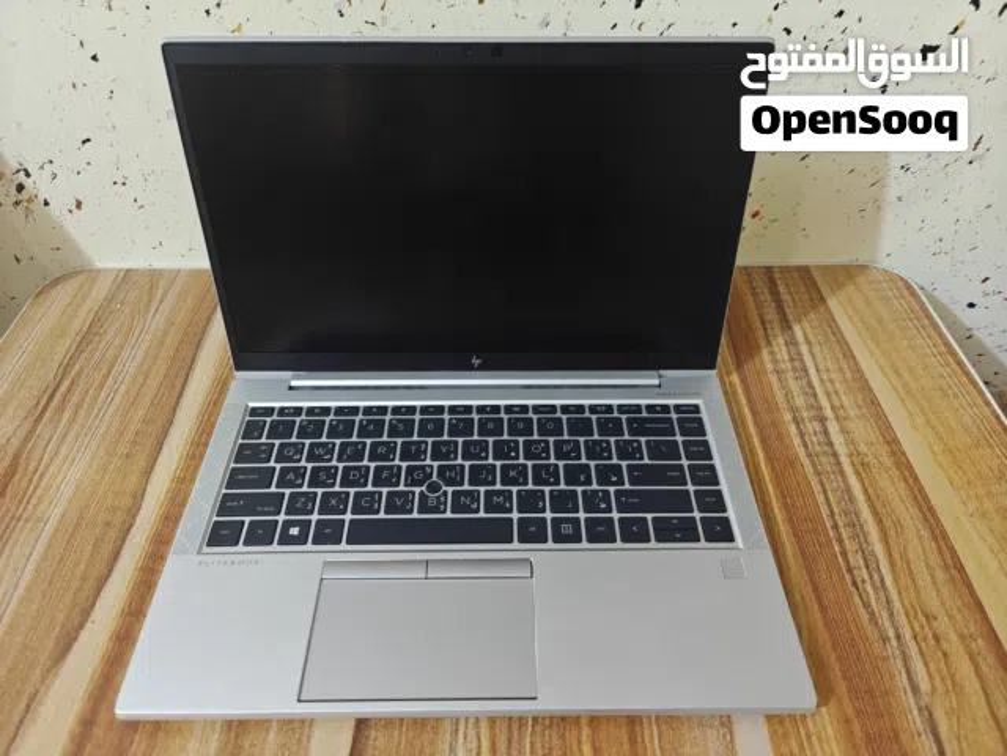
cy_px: 378
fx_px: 669
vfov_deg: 58.9
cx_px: 504
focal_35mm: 23
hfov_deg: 73.9
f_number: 1.6
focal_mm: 6.06
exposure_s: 1/50
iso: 1250
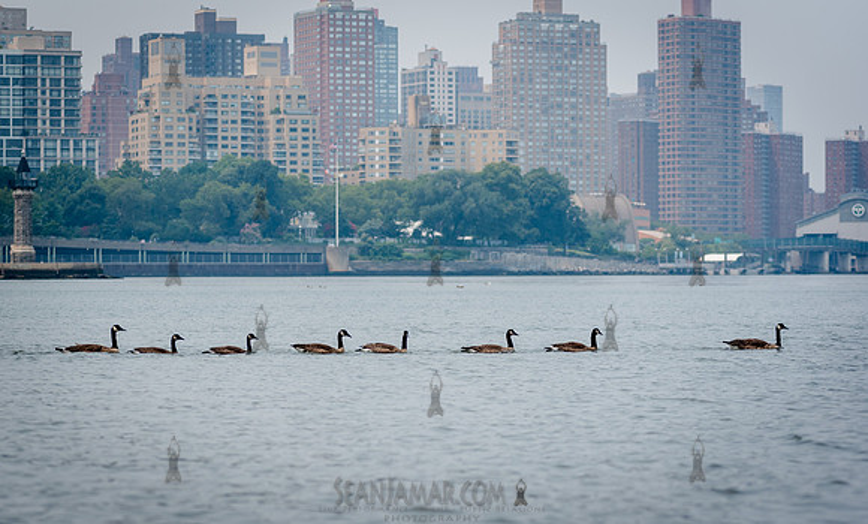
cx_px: 388
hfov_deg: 16.3
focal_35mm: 129
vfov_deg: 9.9
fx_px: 3033
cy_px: 312
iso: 250
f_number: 4
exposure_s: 1/3200
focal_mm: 112
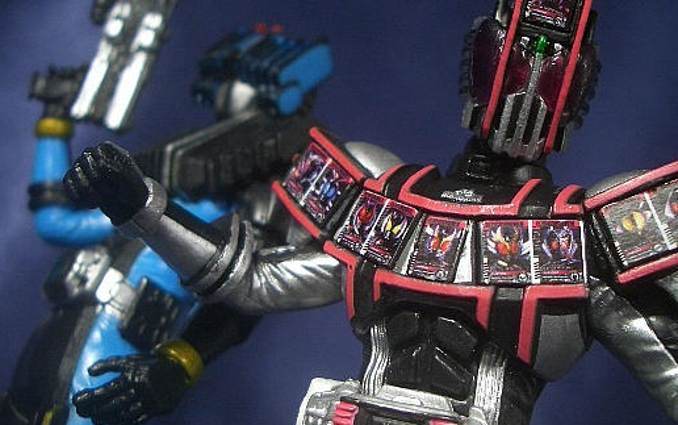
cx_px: 363
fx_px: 850
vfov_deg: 27.9
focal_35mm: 46
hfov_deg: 43.4
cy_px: 274
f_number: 2.6
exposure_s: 1/30
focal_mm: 5.8
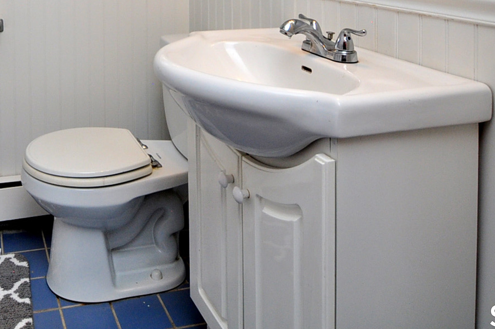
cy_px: -58
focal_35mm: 36
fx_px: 494
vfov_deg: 31.3
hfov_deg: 48.9
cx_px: 73
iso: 400
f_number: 6.3
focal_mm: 10
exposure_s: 1/30
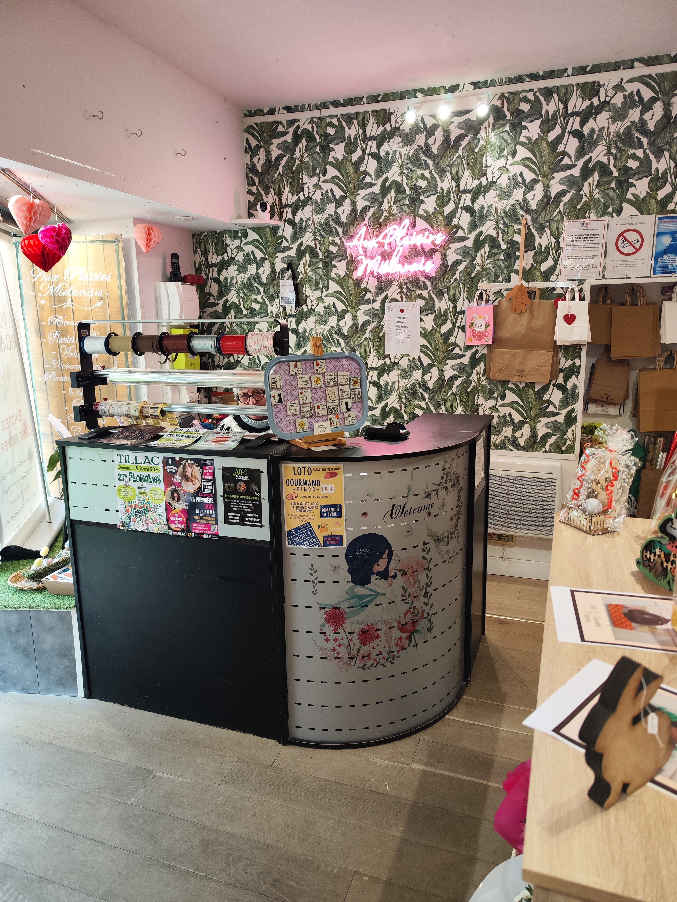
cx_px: 338
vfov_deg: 73.9
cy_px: 451
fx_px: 600
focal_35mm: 23
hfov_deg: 58.9
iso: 649
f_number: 1.69
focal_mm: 7.01
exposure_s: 1/100
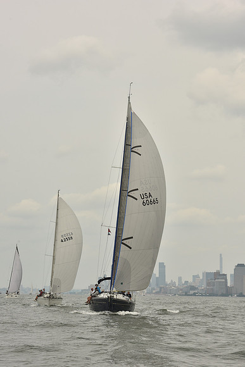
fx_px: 969
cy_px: 184
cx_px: 122
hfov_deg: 14.4
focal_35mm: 95
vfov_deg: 21.5
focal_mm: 95
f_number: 10
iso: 250
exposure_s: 1/640
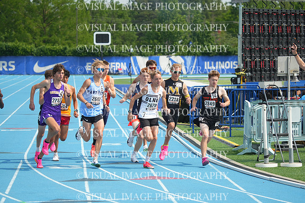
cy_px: 102
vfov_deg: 7.6
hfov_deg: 11.4
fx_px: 1525
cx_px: 152
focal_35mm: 180
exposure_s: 1/2500
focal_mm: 180
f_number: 5.6
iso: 500
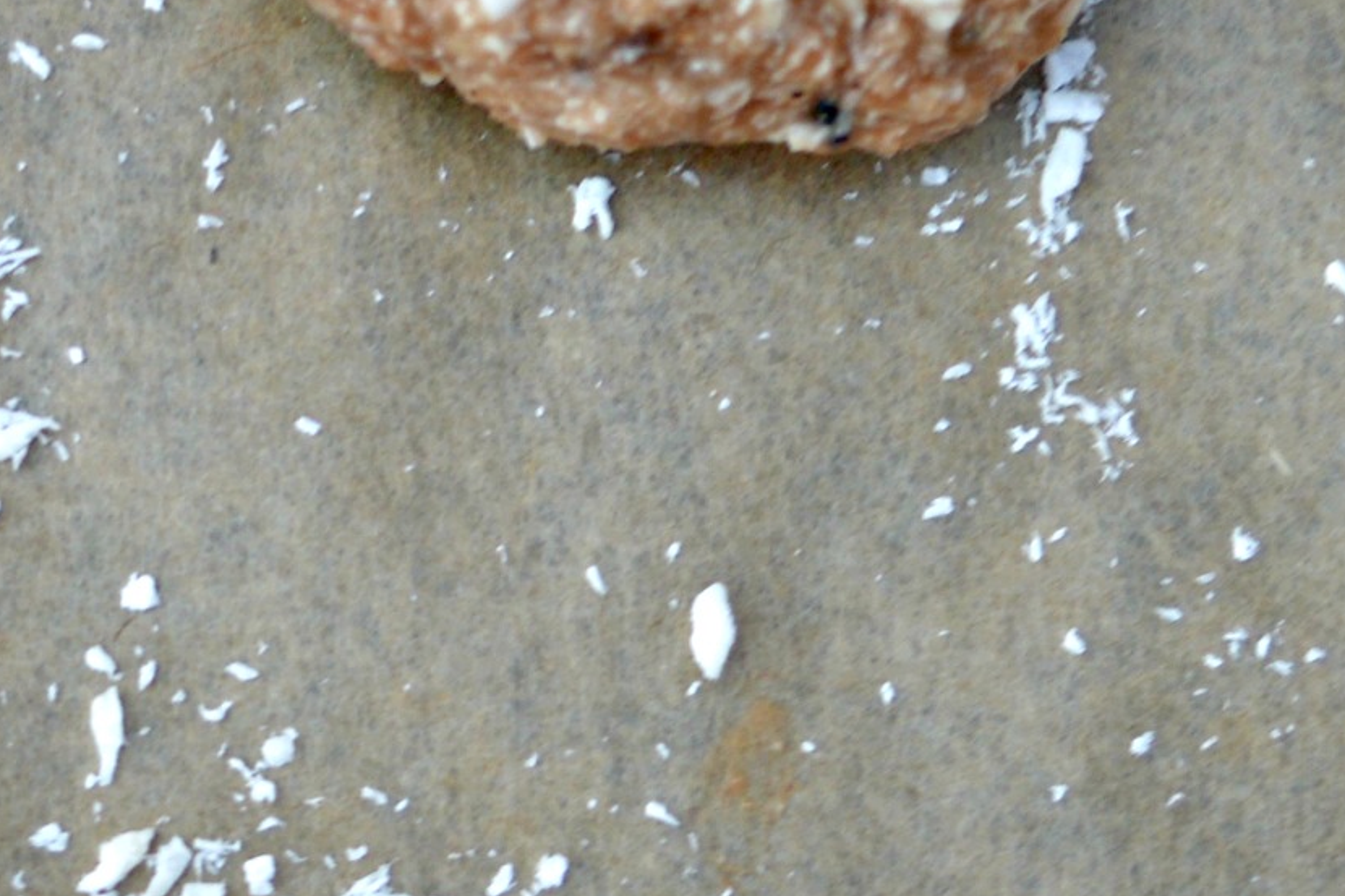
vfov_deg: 7.6
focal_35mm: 180
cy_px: 642
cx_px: 220
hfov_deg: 11.4
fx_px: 6723
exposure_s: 1/15
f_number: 5.6
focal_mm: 30
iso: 200
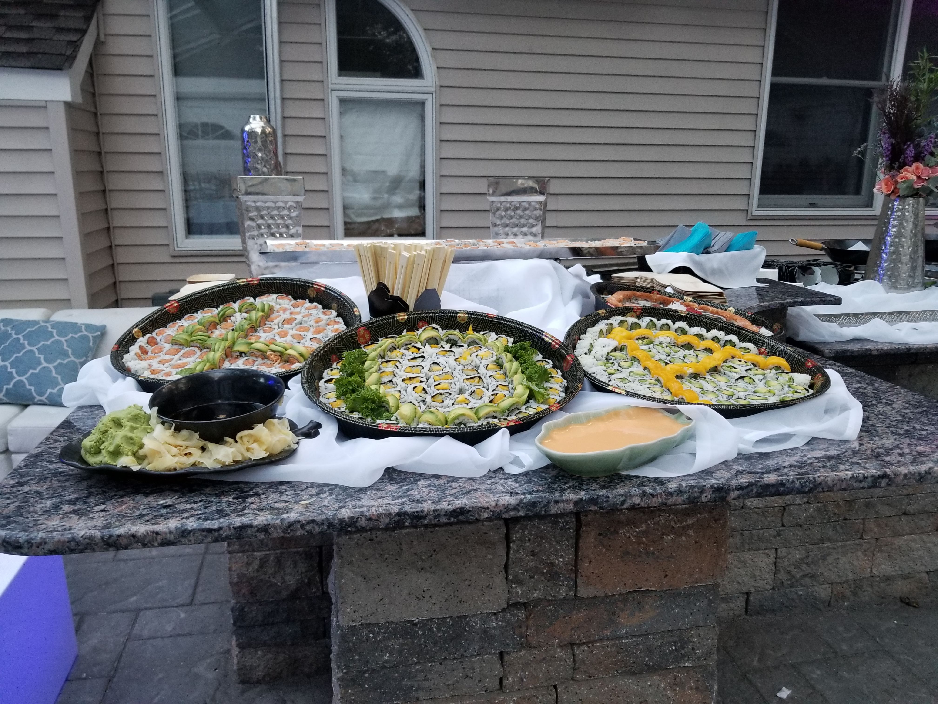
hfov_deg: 67.3
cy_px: 352
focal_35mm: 26
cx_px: 469
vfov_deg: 53.1
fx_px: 705
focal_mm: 4.3
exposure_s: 1/40
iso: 200
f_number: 1.7
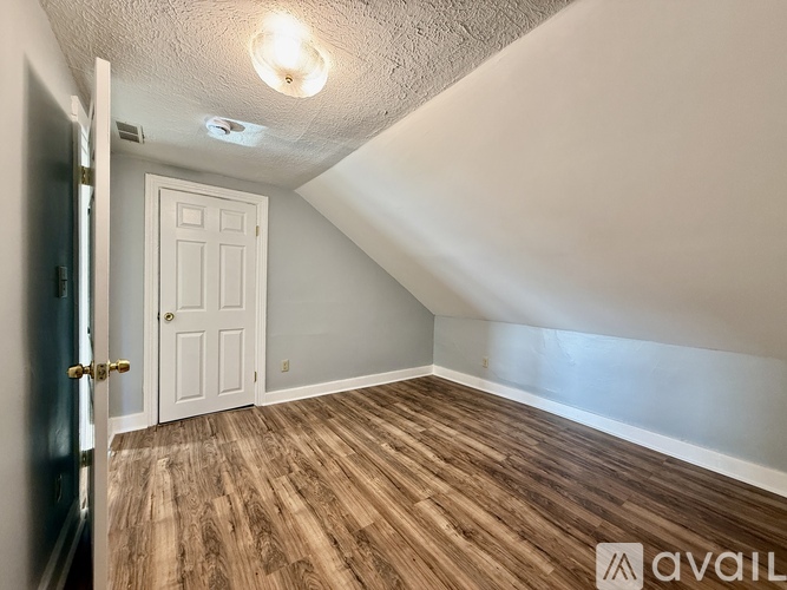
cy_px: 295
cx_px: 394
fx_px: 318
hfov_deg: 102.1
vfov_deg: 85.7
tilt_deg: -1.4
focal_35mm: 14
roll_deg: -2.2
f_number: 2.2
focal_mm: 2.22
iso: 200
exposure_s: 1/60
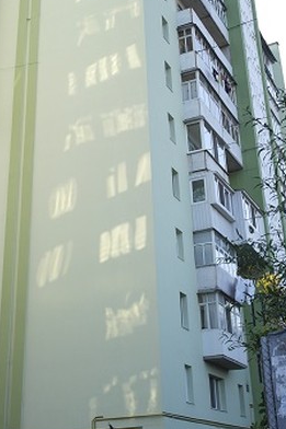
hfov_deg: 23.0
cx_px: 136
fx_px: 704
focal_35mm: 59
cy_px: 156
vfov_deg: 33.7
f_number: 5.6
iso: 100
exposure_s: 1/180
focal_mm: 22
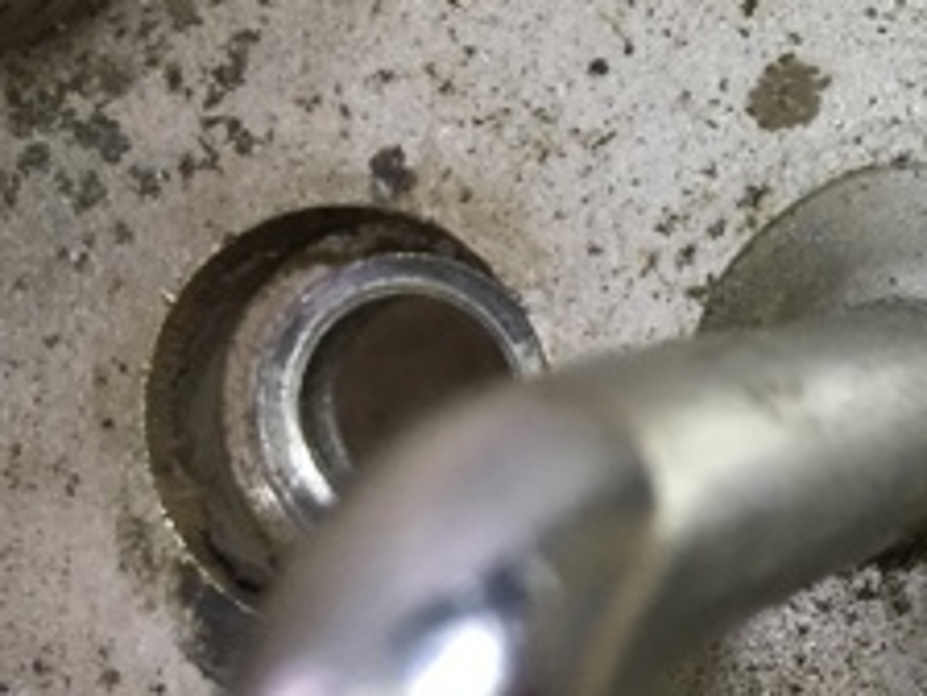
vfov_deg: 17.8
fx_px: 2223
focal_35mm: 83
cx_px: 1299
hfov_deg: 20.8
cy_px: 373
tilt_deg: -53.1
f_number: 2.2
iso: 64
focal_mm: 4.15
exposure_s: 1/33
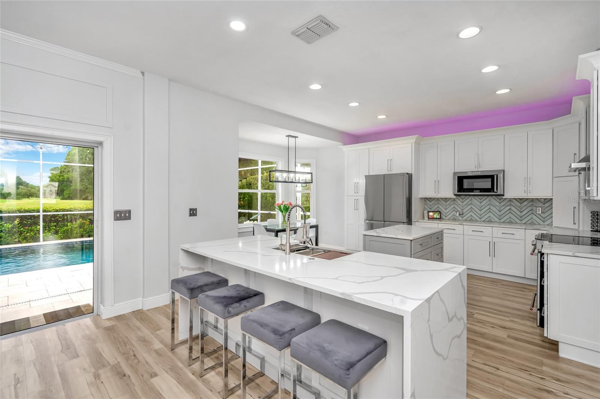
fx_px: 267
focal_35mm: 16
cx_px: 300
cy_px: 200
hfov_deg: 96.7
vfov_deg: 73.7
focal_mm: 16
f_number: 6.7
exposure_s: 1/60
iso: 640
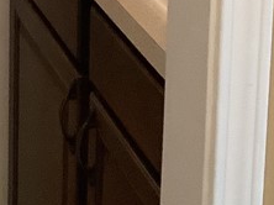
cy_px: -236
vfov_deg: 9.5
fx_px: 1131
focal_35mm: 143
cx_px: -169
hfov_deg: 12.9
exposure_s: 1/40
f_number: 2.4
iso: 400
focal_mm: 3.3
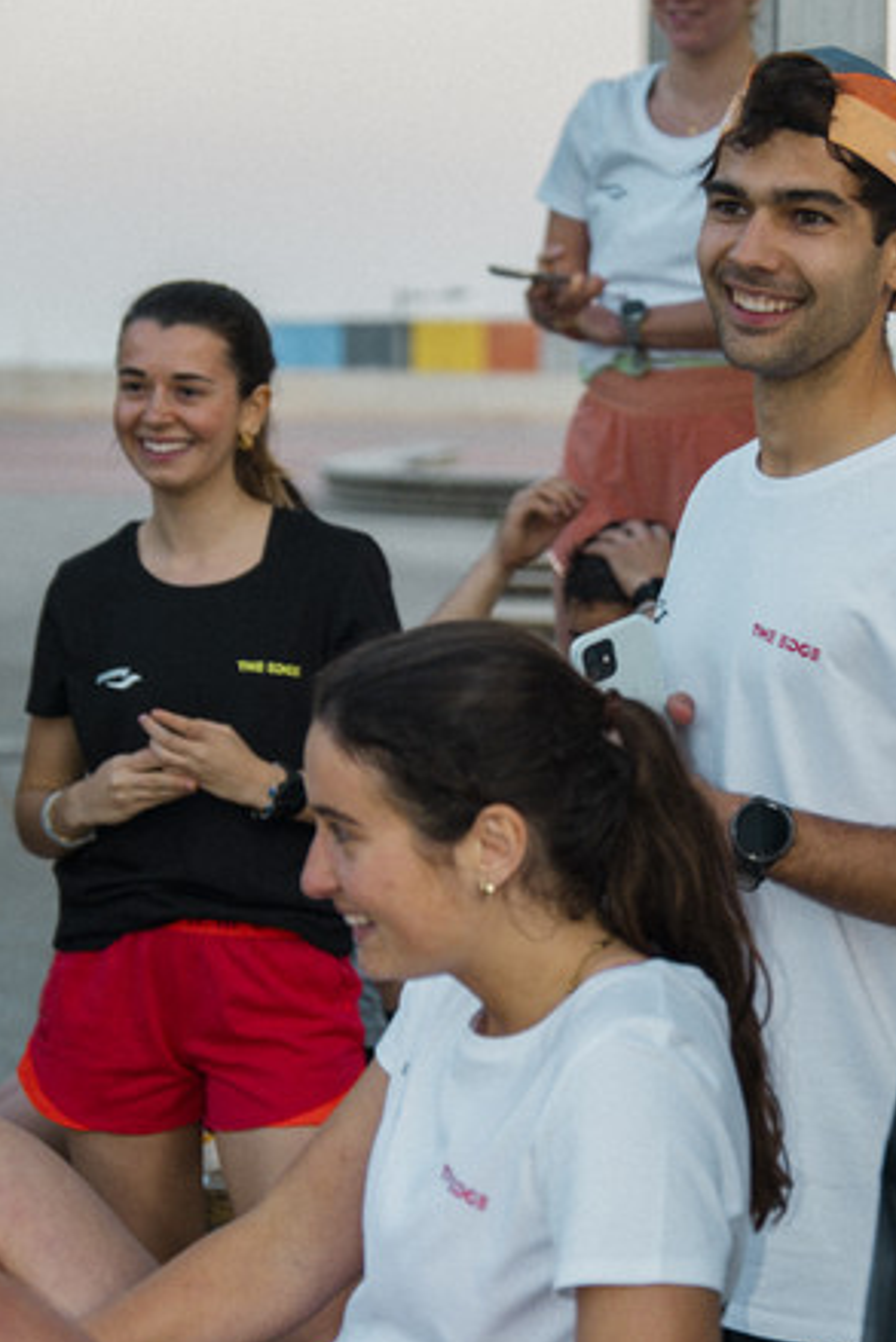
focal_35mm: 121
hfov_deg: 11.3
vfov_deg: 16.9
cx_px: 644
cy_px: 724
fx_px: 4513
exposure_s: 1/400
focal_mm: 55
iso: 640
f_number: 2.8
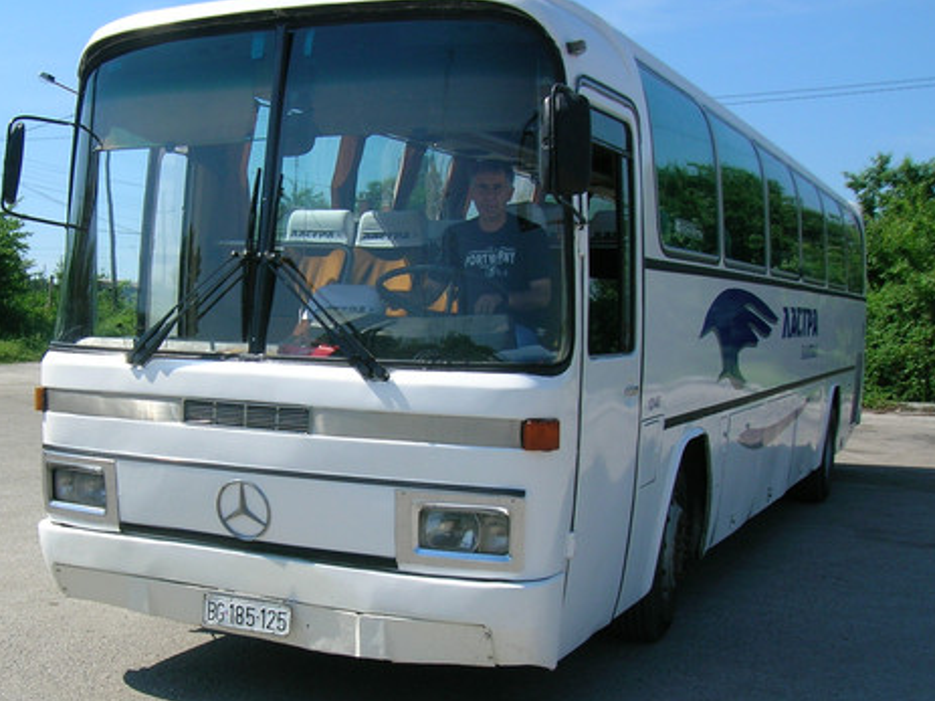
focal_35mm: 47
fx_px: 1269
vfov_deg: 30.8
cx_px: 331
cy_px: 397
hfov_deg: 40.1
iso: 50
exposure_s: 1/404
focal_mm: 5.7
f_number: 4.9
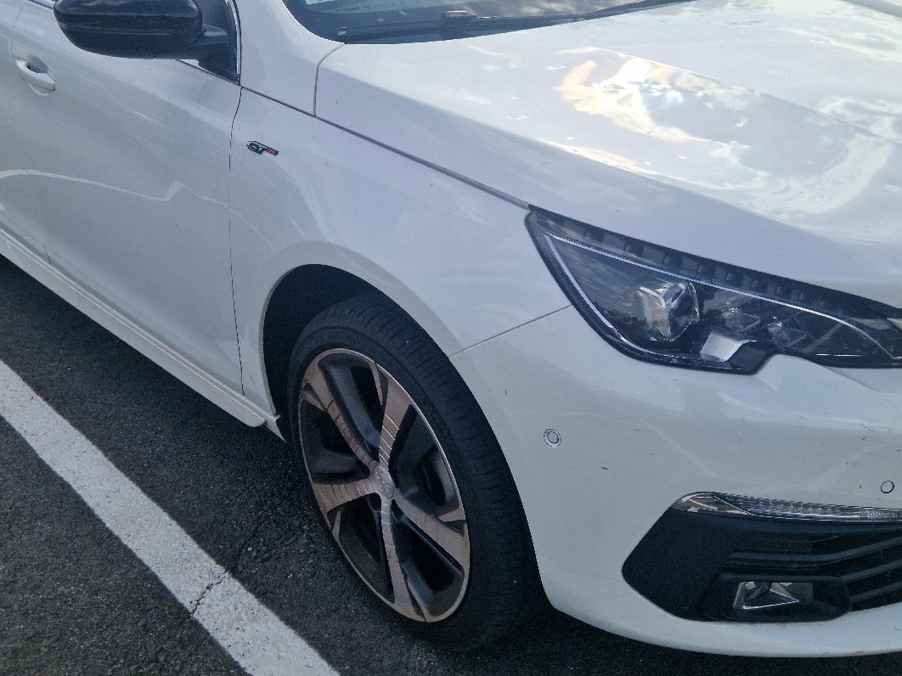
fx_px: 1016
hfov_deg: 47.7
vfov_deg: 36.6
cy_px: 257
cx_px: 516
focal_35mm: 39
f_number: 1.8
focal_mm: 5.4
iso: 50
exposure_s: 1/1429
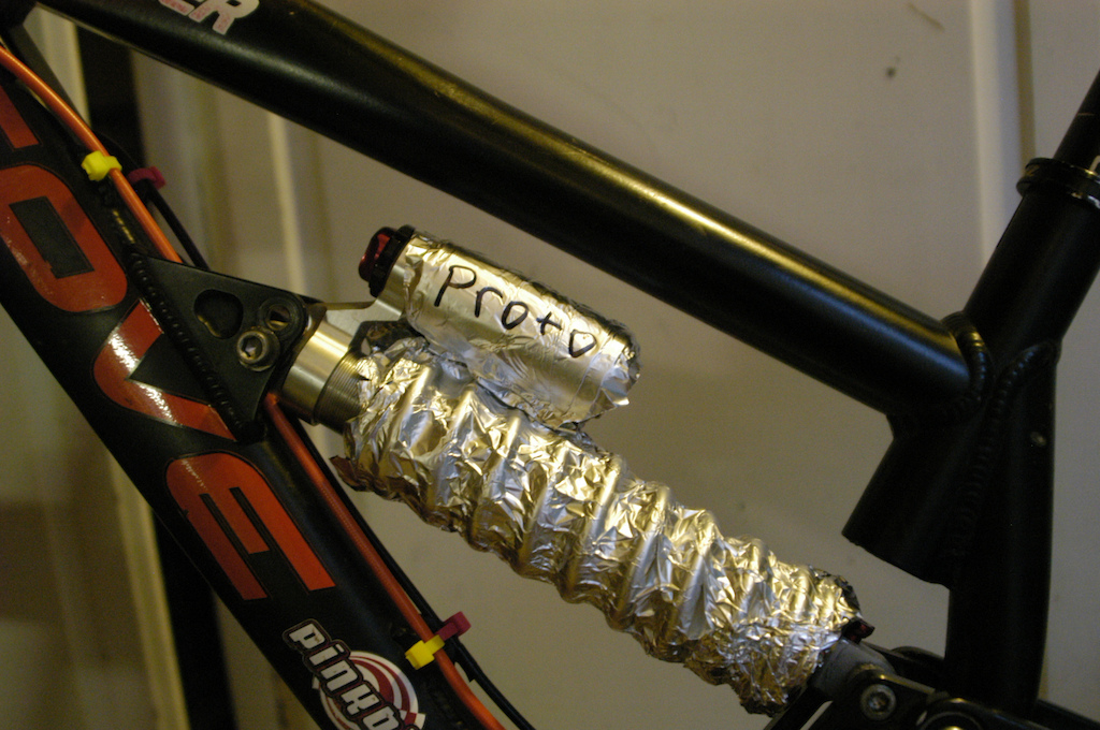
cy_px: 365
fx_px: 1373
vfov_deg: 29.8
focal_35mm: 45
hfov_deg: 43.7
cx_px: 550
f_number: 3.5
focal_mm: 30
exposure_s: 1/40
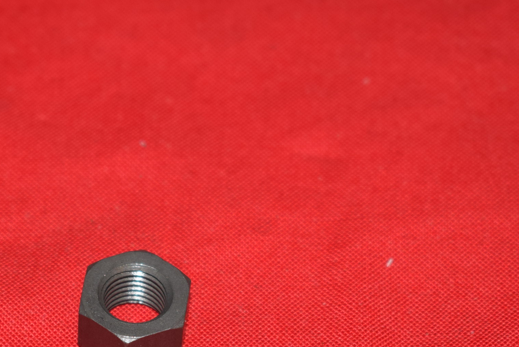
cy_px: 338
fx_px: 2337
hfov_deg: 12.6
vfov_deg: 8.4
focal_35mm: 162
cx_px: 124
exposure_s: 1/200
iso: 400
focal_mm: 55
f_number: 5.6
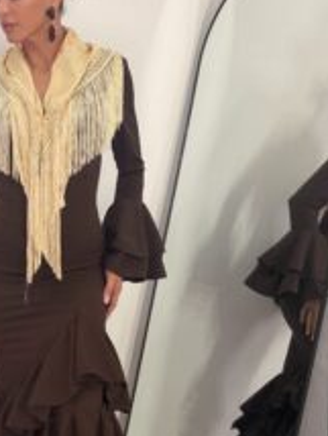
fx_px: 706
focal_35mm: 56
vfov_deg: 34.3
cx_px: 49
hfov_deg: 25.5
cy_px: 234
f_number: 1.9
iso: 80
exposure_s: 1/121
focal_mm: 2.71
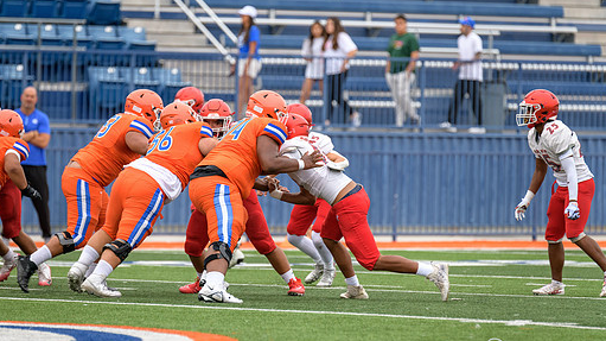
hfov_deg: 6.0
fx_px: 5734
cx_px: 270
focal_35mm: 357
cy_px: 195
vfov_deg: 3.4
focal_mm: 300
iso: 500
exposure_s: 1/1000
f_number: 3.5
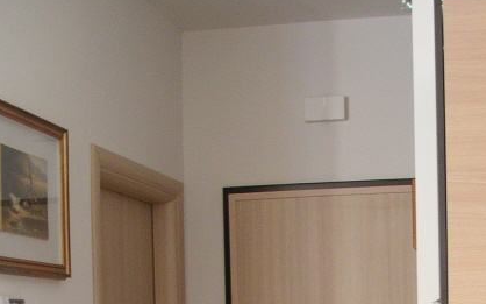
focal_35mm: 75
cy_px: 434
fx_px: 993
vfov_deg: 16.1
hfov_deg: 27.4
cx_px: 309
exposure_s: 1/6
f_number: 2.7
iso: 233
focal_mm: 5.6
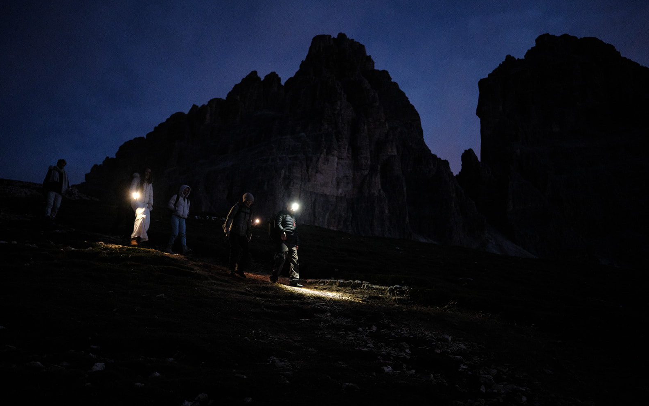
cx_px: 324
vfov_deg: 35.3
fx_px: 637
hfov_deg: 54.0
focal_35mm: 36
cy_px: 214
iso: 6400
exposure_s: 1/42
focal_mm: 23
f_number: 1.4
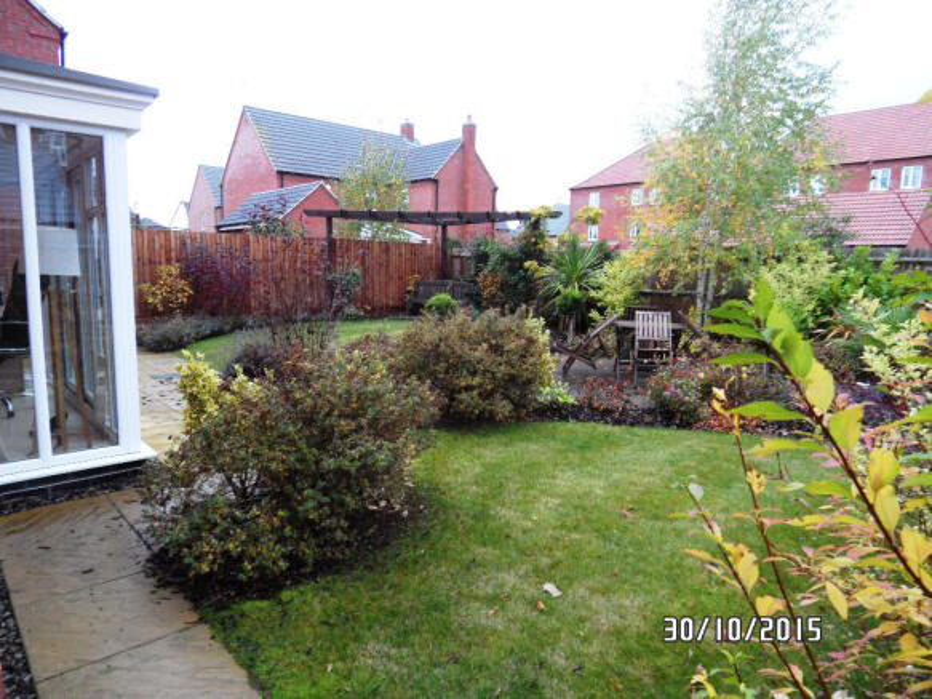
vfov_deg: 63.4
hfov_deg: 79.0
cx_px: 466
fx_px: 565
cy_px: 350
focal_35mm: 21
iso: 100
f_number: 3.4
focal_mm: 3.6
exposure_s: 1/30
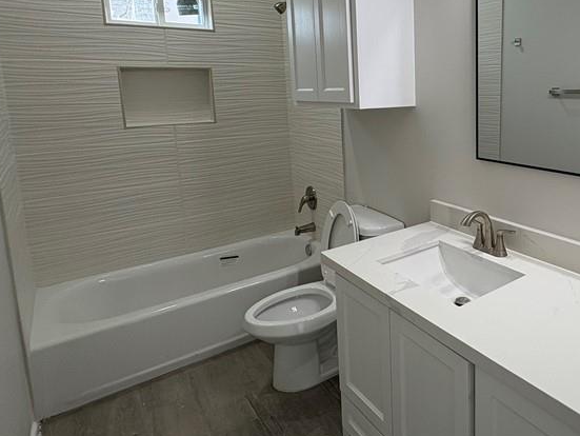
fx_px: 436
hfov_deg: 63.2
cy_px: 146
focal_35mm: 26
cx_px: 438
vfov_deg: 52.1
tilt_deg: -8.1
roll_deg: +0.4
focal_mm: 2.22
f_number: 2.2
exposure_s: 1/120
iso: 100
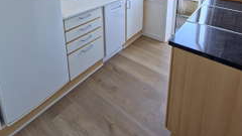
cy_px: -3
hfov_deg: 81.2
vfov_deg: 43.4
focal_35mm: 22
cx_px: 122
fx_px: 141
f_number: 2.2
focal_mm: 2.2
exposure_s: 1/100
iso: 100
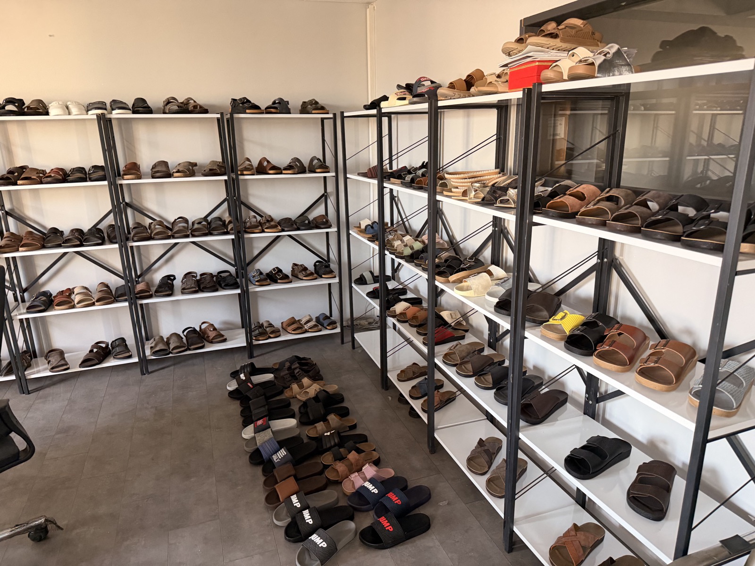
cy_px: 283
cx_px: 378
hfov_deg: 71.6
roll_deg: -0.2
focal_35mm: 24
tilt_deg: -18.5
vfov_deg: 56.8
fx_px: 523
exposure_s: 1/60
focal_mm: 6.76
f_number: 1.78
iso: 320
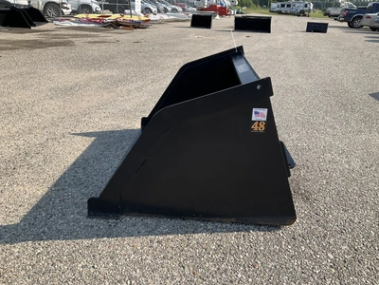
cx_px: 190
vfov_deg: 48.2
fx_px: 318
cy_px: 142
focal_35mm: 29
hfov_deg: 61.7
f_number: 1.8
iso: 25
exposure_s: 1/1055
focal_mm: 3
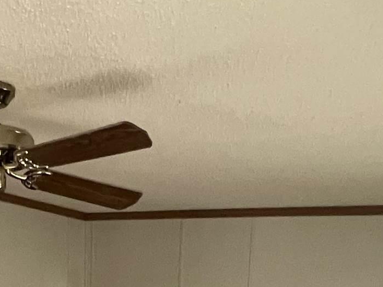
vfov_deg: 17.7
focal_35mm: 57
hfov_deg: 31.6
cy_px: 579
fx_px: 630
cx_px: 14
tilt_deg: -16.0
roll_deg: +1.5
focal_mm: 1.57
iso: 400
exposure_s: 1/60
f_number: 1.8
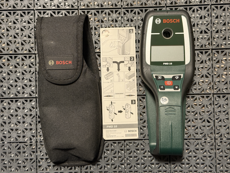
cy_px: 86
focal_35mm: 48
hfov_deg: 39.7
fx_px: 319
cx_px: 115
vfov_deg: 30.3
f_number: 1.78
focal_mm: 6.76
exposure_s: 1/33
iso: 200
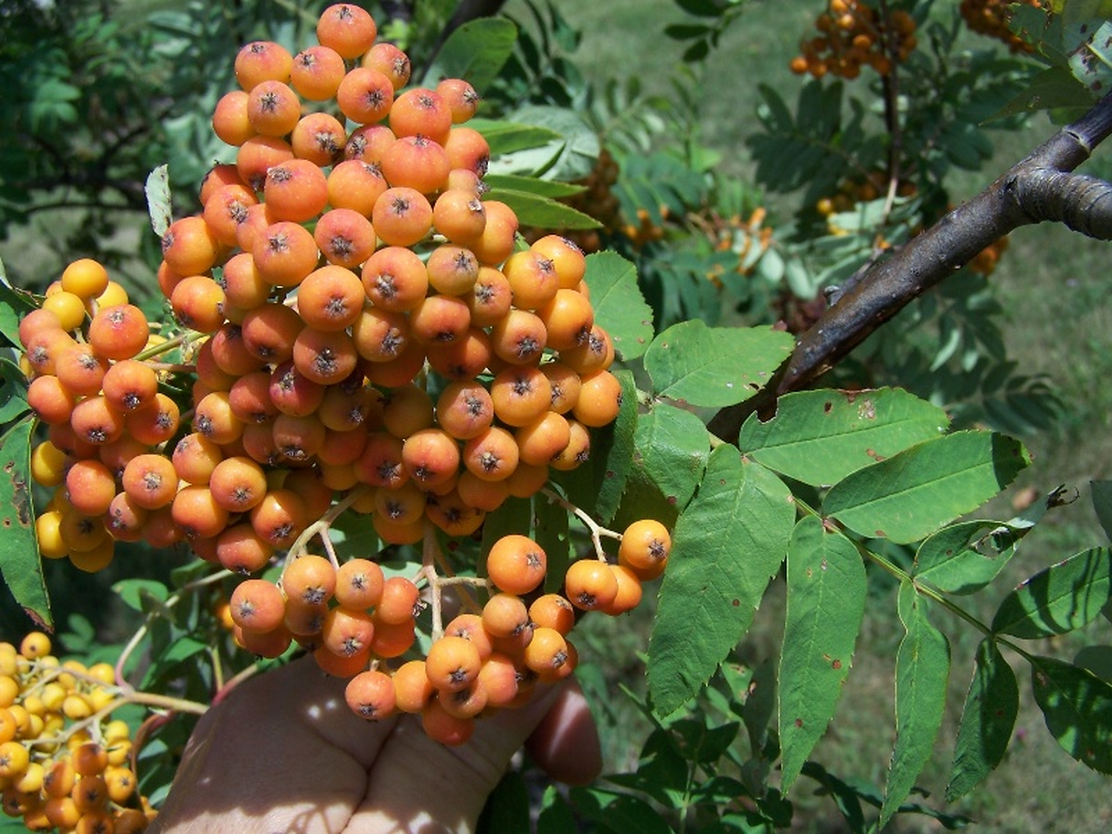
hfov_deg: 49.0
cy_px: 417
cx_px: 556
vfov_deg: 37.7
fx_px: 1221
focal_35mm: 38
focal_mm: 6.3
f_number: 4
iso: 80
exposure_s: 1/800
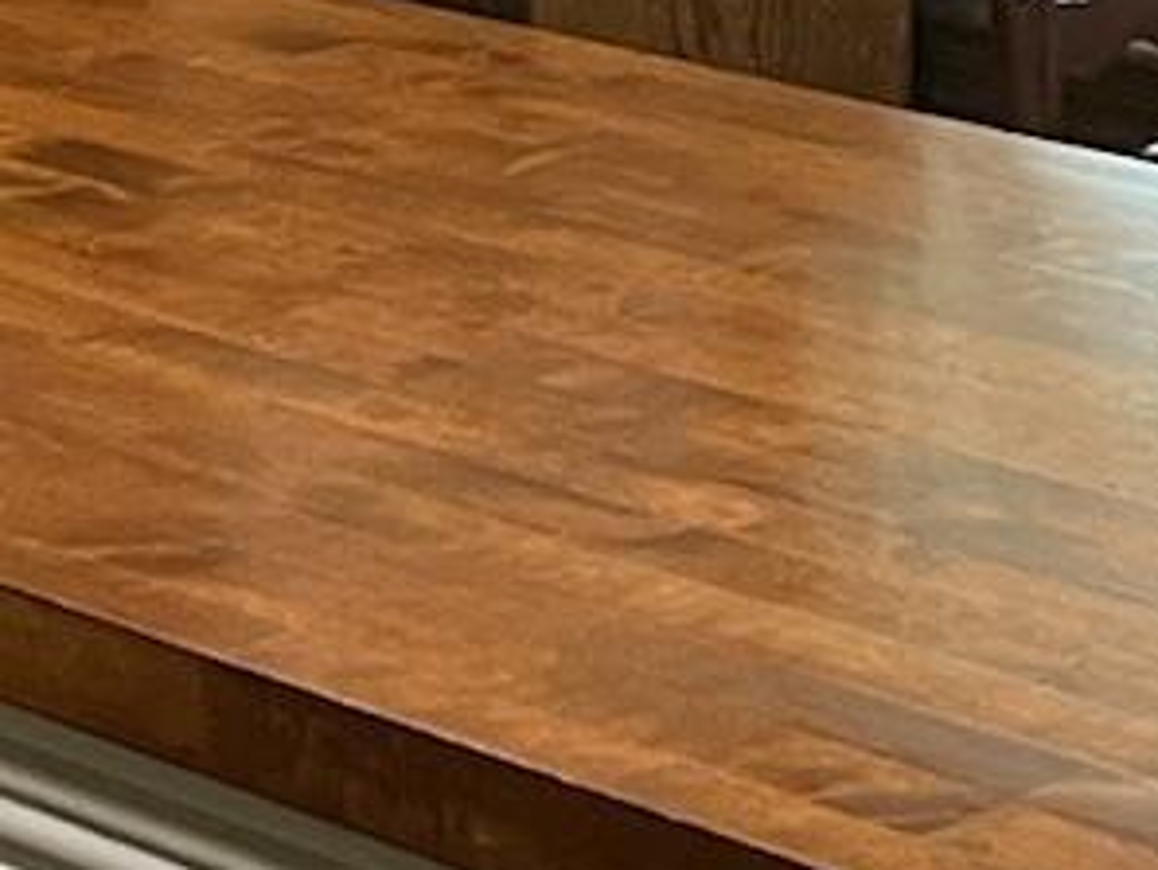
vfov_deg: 8.0
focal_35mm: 179
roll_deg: +1.1
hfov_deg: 10.7
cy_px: -730
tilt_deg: -4.8
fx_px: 5990
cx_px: -499
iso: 200
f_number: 1.6
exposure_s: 1/60
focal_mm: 4.2
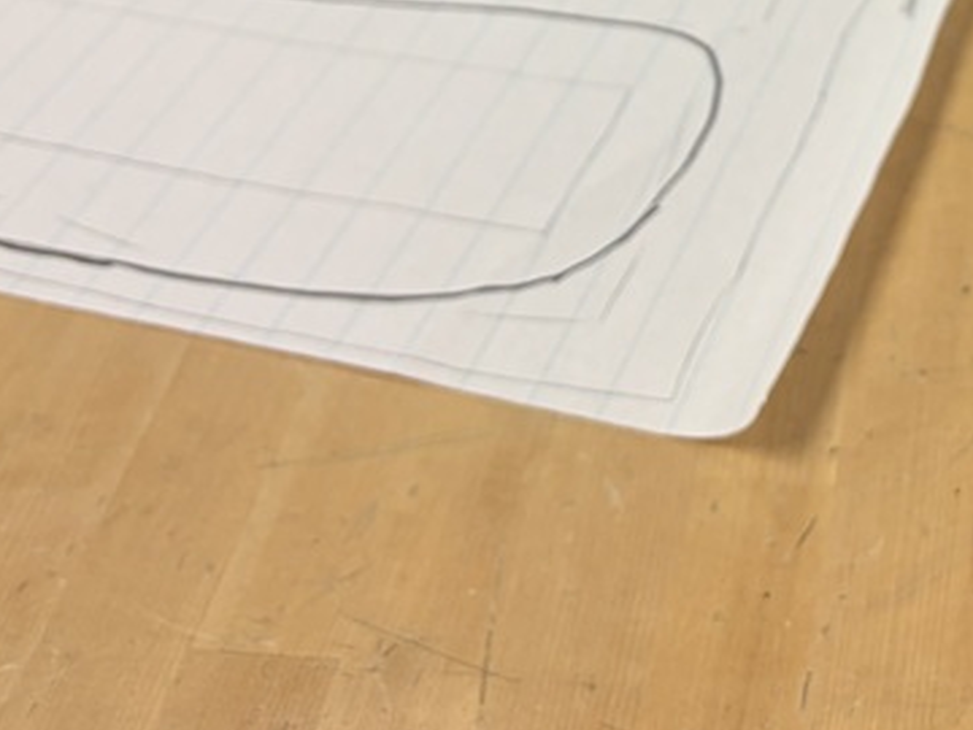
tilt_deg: -31.7
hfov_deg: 25.2
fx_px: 2080
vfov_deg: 18.3
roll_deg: -0.3
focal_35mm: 74
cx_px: 938
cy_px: -265
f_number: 1.6
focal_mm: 5.96
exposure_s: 1/120
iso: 80
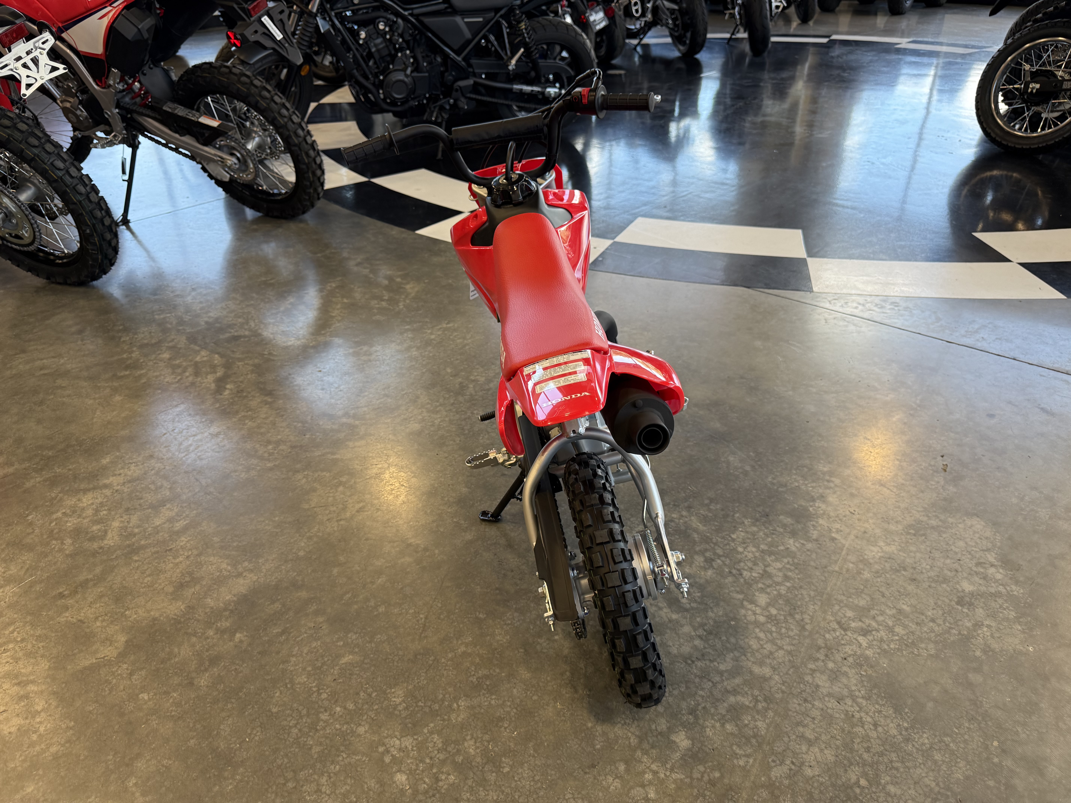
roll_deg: -0.9
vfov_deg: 56.8
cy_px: 402
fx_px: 743
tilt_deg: -30.0
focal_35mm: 24
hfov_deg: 71.6
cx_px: 536
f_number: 1.78
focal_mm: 6.76
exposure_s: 1/239
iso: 160
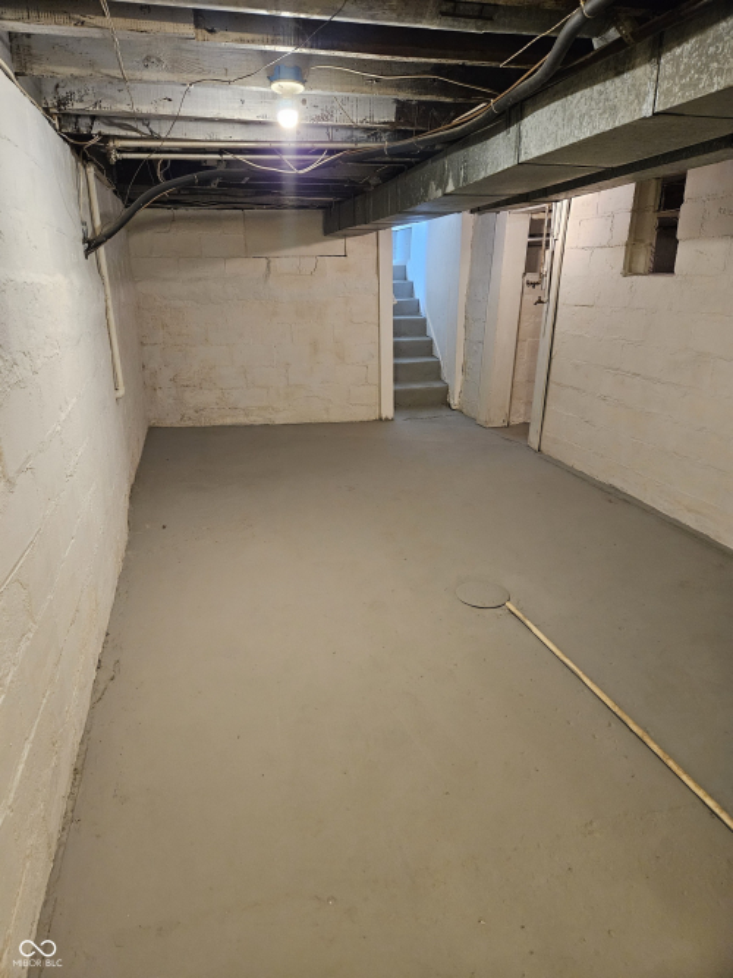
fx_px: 650
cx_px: 366
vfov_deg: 73.9
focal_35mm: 23
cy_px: 489
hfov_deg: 58.9
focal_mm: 5.4
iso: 1000
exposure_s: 1/120
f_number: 1.8
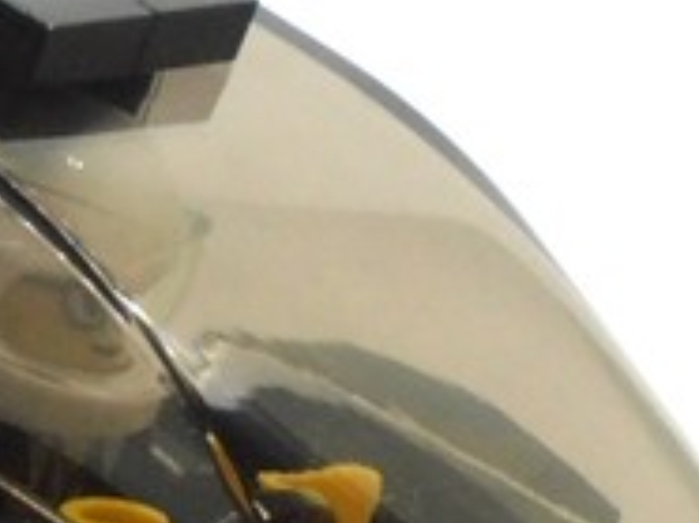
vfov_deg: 2.2
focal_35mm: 669
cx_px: -391
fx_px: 13492
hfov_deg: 3.0
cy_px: 728
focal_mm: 24.39
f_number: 5.8
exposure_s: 1/25
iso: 125
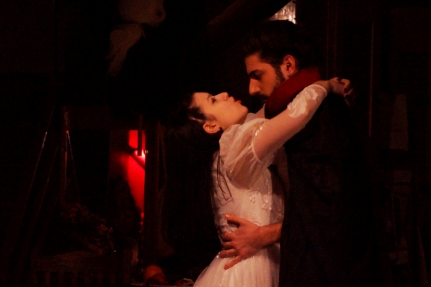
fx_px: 2874
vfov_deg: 5.7
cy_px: 144
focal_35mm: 240
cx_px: 216
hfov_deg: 8.6
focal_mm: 160
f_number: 8
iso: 3200
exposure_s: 1/30
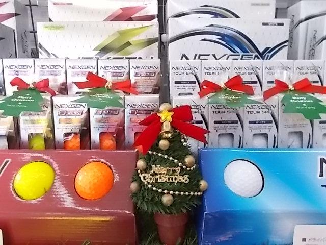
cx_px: 163
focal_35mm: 26
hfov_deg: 67.3
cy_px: 122
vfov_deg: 53.1
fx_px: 245
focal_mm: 4.6
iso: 360
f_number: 3.2
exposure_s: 1/250
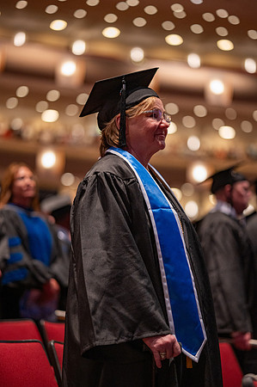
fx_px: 912
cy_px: 194
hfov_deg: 16.0
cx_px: 128
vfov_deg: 23.9
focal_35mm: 85
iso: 2000
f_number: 1.8
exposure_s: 1/160
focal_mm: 85
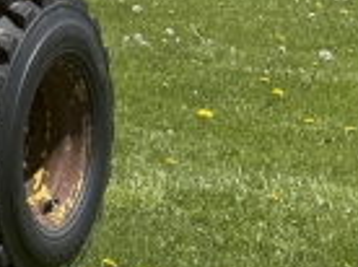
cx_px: -475
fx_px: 1559
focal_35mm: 151
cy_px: 16
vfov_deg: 9.7
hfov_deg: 11.2
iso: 32
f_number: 1.6
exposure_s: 1/3509
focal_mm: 4.2
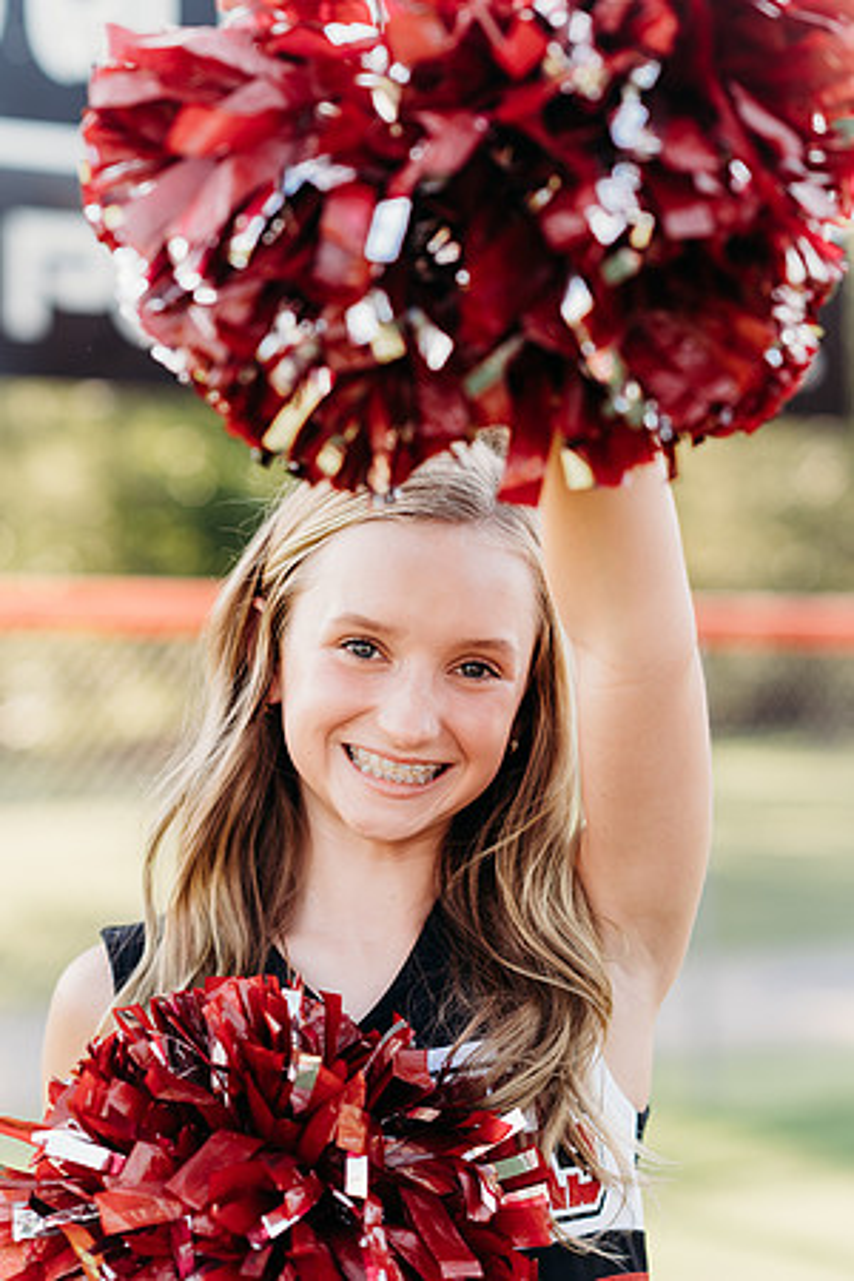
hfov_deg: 16.1
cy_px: 640
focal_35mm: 85
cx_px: 427
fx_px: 3024
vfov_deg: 23.9
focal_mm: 85
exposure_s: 1/500
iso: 200
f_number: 2.8
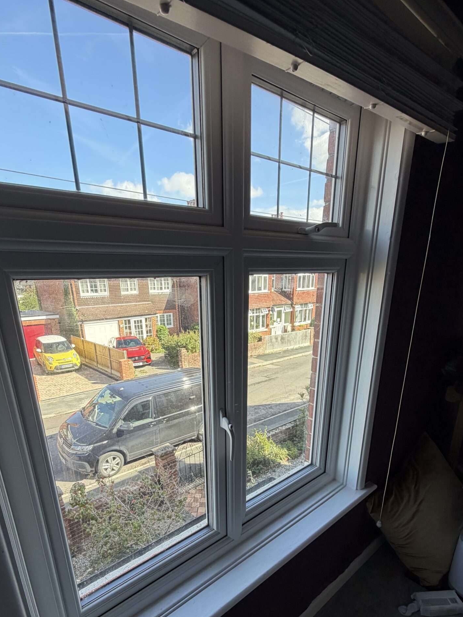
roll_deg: +0.9
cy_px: 398
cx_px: 211
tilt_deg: -19.5
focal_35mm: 19
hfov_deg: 68.6
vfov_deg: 82.5
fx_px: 339
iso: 40
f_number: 2.2
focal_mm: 2.22
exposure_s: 1/193
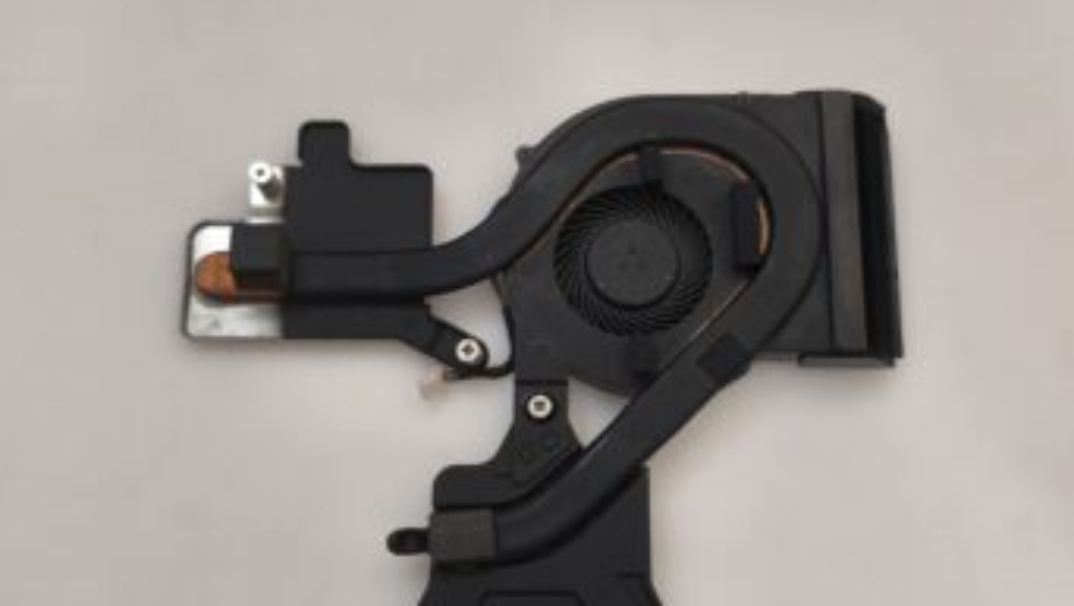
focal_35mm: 39
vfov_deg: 30.4
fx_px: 1112
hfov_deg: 51.6
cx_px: 546
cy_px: 366
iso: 250
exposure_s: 1/50
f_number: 1.6
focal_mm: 6.57
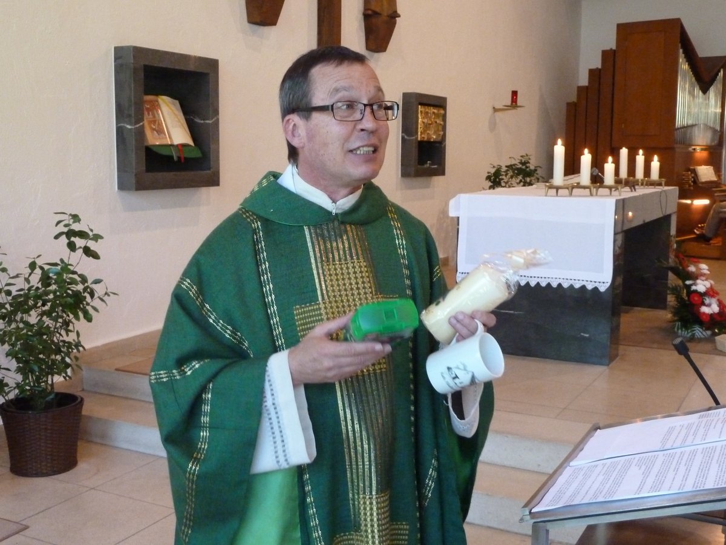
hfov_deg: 44.8
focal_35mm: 42
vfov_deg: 34.3
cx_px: 363
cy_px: 272
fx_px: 881
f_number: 3.7
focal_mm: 6.9
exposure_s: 1/30
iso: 800
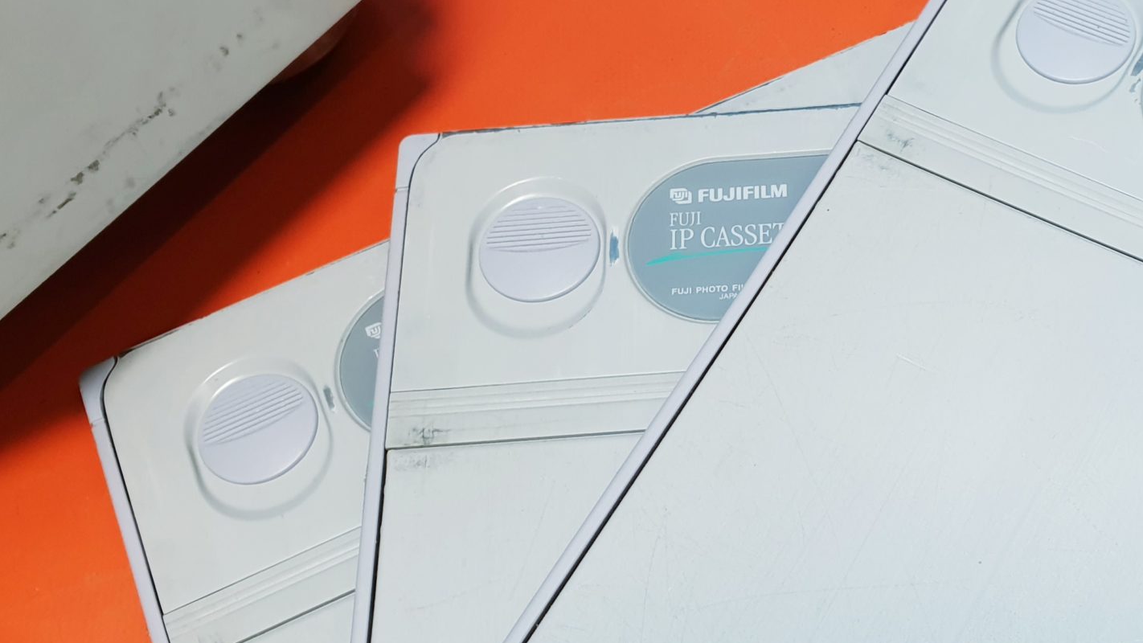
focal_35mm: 51
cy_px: 423
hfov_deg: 38.6
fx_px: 1546
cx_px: 964
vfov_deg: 23.4
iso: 100
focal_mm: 4.3
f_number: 2.4
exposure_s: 1/50
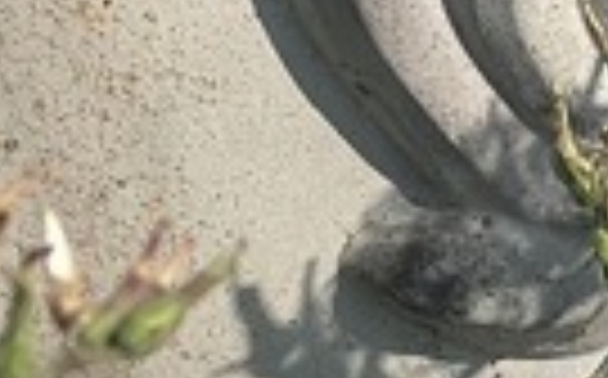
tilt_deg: -26.4
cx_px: 1360
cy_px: 900
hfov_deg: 4.3
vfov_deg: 2.7
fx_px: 8010
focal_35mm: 484
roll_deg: -0.7
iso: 32
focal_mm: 9
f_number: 2.8
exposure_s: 1/1143
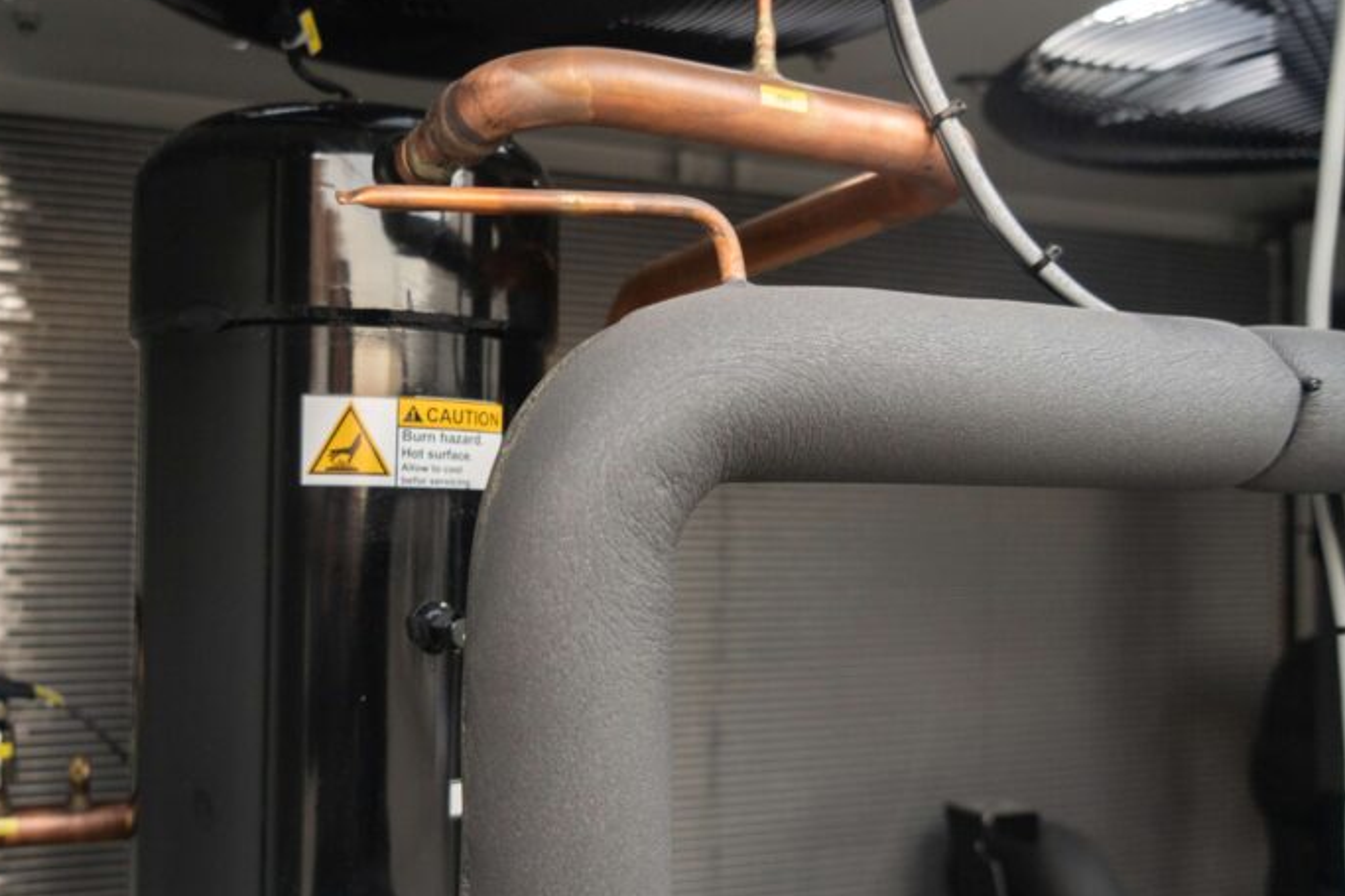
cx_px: 479
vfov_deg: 36.8
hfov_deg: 52.4
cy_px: 501
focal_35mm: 36
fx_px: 1345
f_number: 4
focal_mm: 24
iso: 500
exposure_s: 1/50
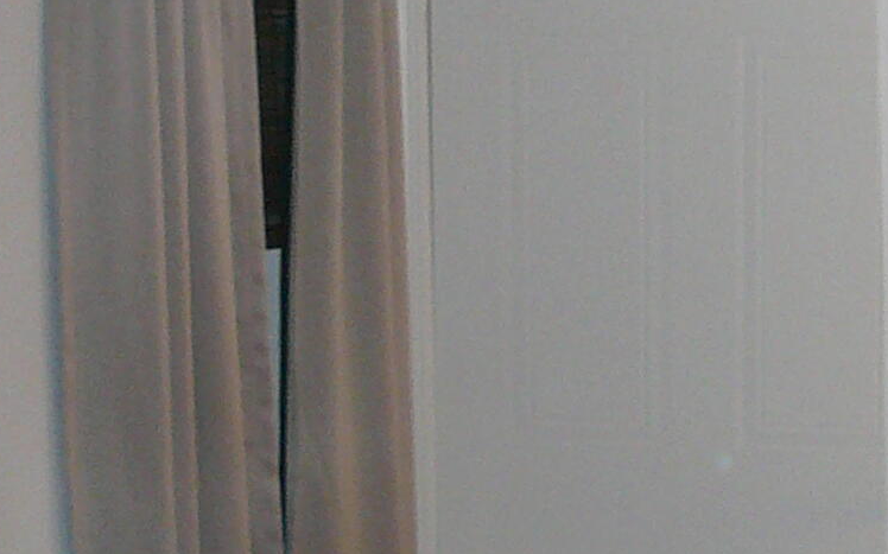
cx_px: 1160
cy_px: 501
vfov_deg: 10.3
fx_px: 3073
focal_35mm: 127
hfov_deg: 15.6
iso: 160
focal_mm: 5.2
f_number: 2.8
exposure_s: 1/30
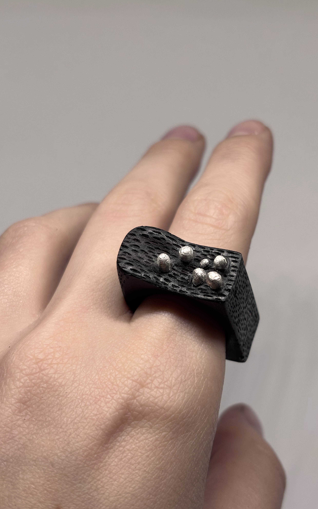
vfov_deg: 36.3
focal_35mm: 56
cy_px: 254
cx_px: 188
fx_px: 777
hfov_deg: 23.1
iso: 25
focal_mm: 6
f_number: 1.6
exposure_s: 1/100
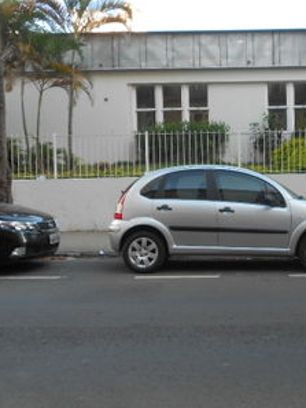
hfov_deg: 33.8
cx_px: 225
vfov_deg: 44.6
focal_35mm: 42
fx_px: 495
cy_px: 173
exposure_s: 1/80
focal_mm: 4.6
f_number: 3.2
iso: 80
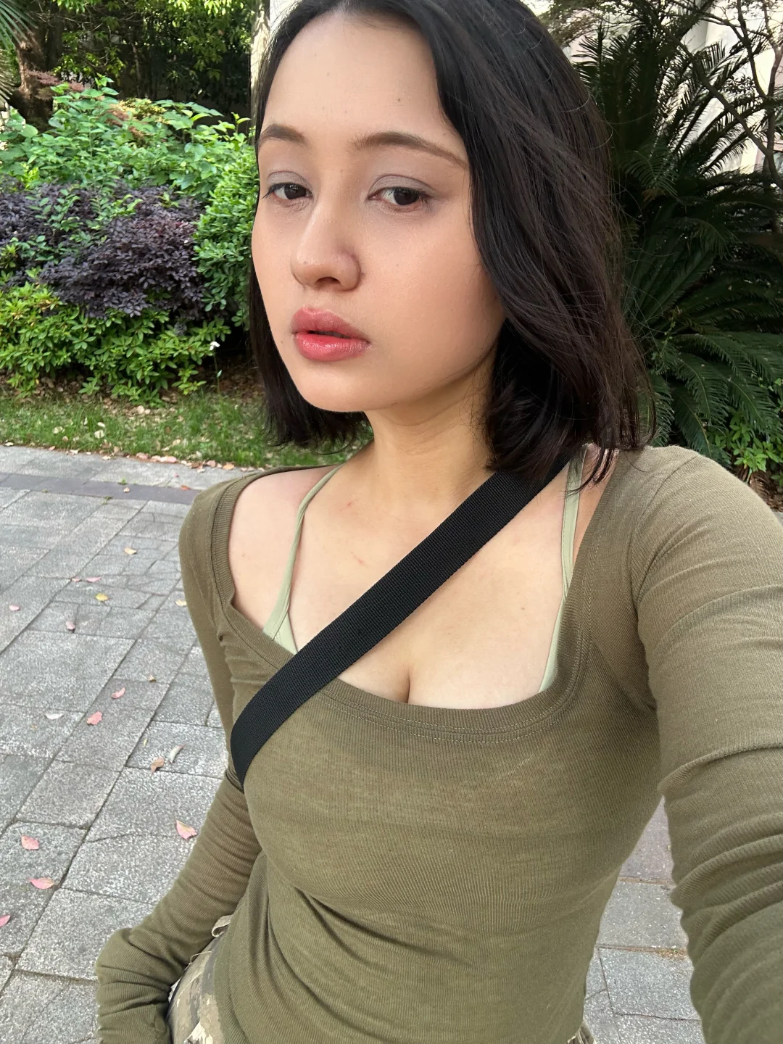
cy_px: 522
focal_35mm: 23
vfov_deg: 73.9
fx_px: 694
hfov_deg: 58.9
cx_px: 392
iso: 32
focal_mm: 2.69
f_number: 1.9
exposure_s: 1/121
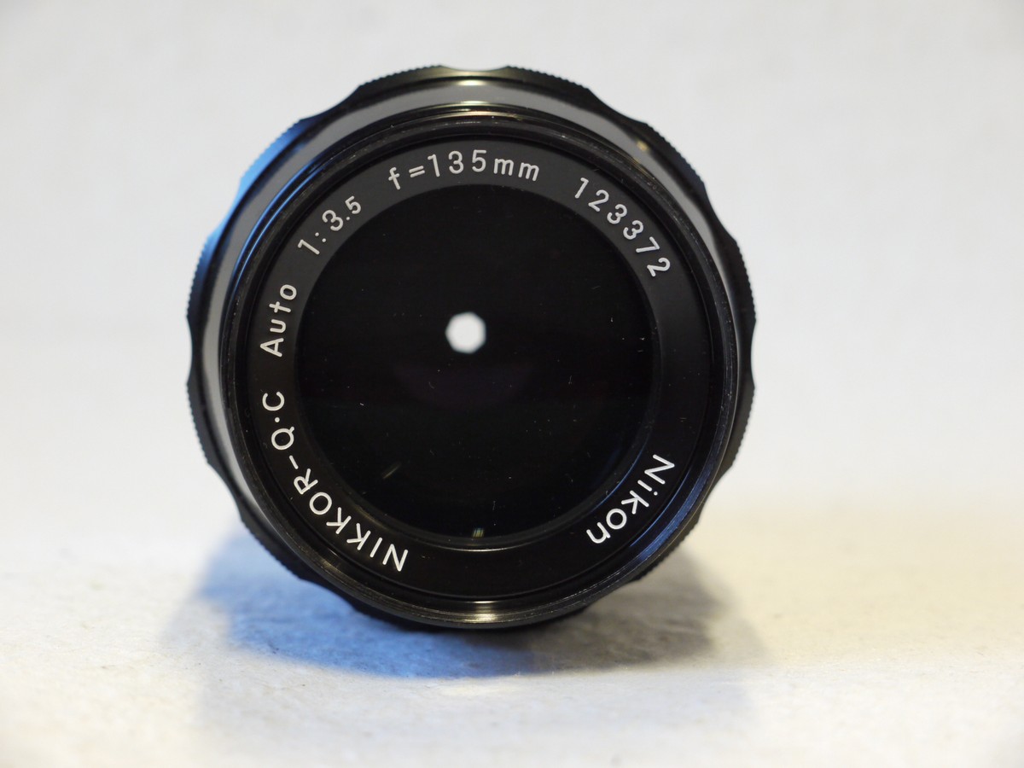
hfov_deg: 21.8
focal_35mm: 90
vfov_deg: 16.4
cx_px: 512
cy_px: 384
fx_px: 2662
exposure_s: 1/50
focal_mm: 45
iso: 800
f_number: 5.6
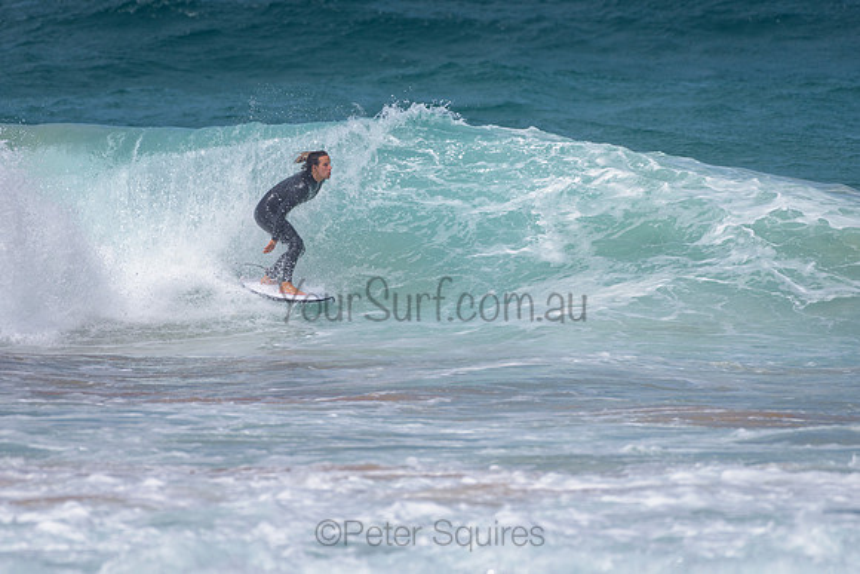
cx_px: 352
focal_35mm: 613
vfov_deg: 2.2
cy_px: 246
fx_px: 14655
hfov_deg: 3.4
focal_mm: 500
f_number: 5.6
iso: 90
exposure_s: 1/2000
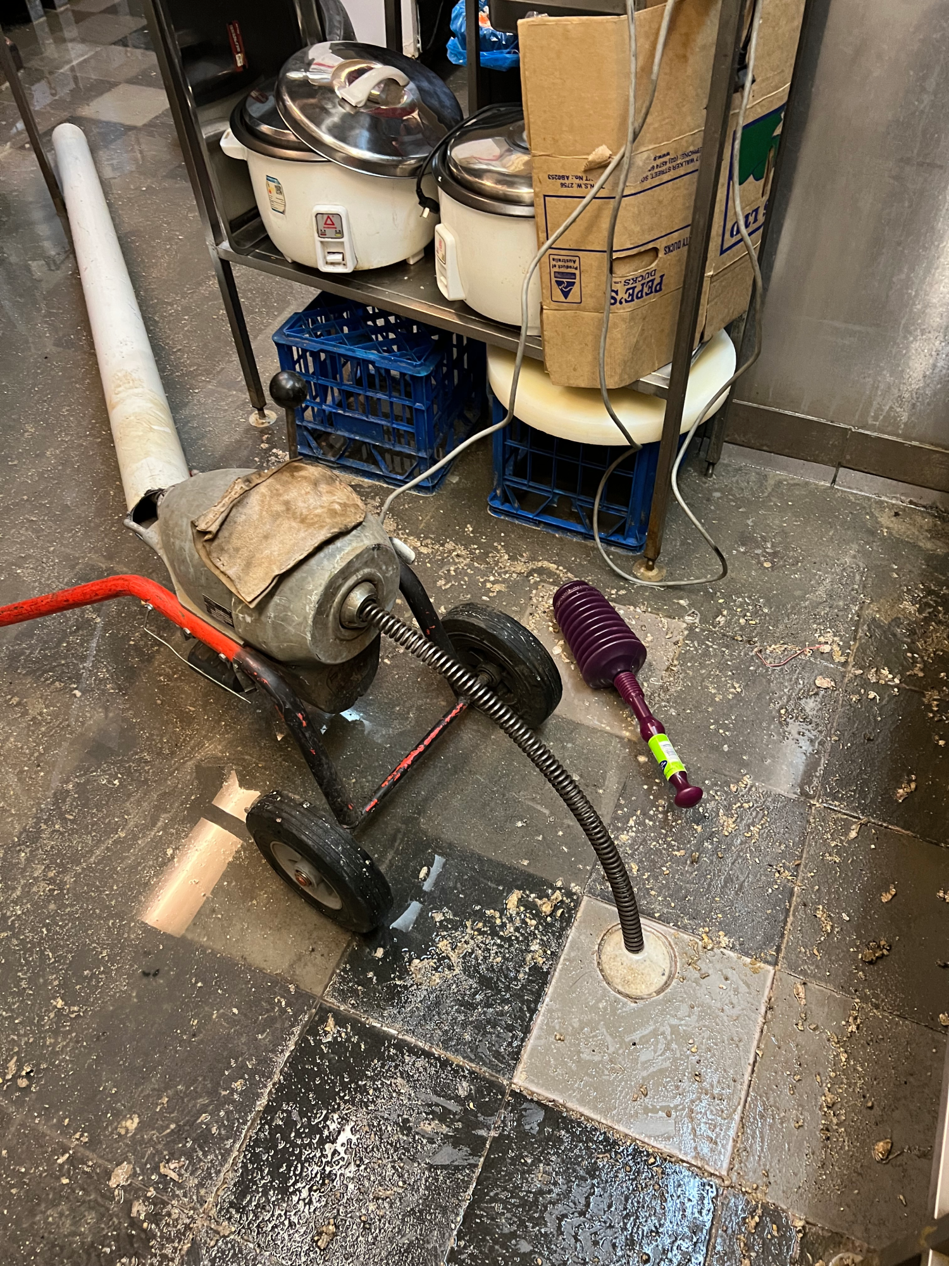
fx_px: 950
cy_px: 633
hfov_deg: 53.1
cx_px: 474
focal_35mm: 26
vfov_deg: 67.3
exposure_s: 1/50
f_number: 1.5
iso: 500
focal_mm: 5.7
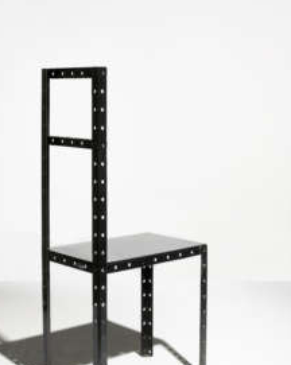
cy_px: 176
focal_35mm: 69
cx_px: 118
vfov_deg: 27.6
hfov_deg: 22.1
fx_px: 745
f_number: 8
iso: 64
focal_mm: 50
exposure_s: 1/160
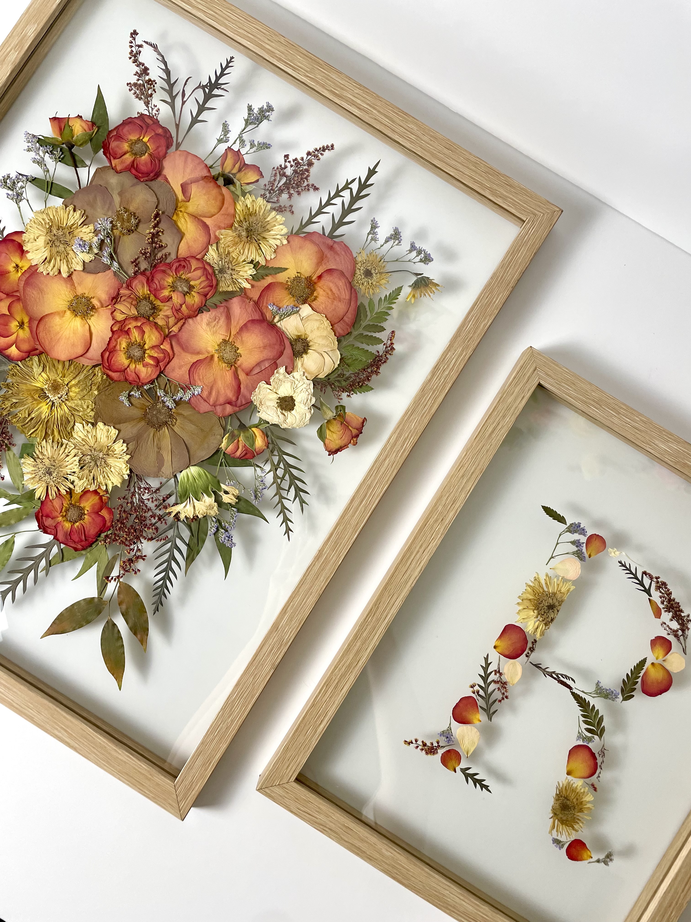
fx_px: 692
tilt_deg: -85.9
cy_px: 461
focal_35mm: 26
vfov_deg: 67.3
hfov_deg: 53.1
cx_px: 346
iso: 100
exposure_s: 1/120
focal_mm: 4.2
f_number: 1.6
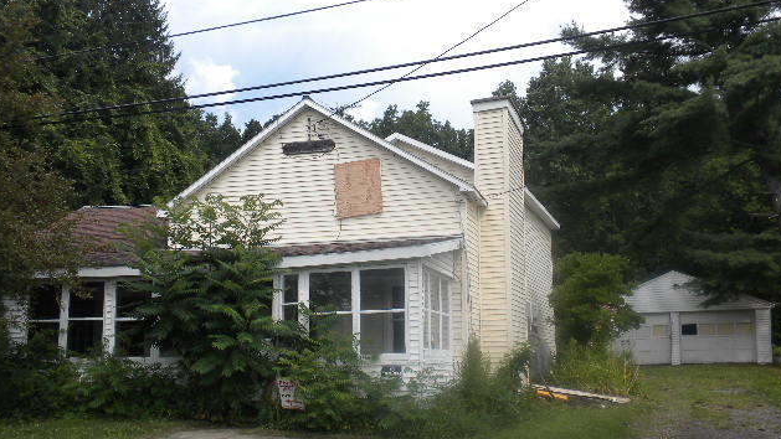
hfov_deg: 49.4
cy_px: 251
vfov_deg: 29.0
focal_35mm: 41
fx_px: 849
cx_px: 391
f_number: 10
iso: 64
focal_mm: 6.6
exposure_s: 1/73
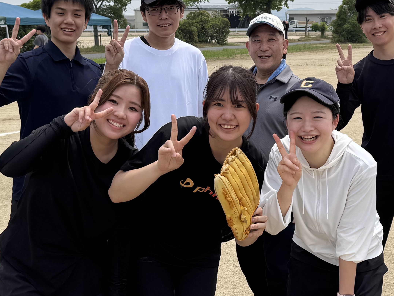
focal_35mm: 64
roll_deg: +1.4
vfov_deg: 22.9
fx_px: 729
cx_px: 254
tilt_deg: -5.0
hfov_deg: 30.1
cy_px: 115
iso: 80
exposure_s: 1/5348
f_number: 1.78
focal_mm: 6.76
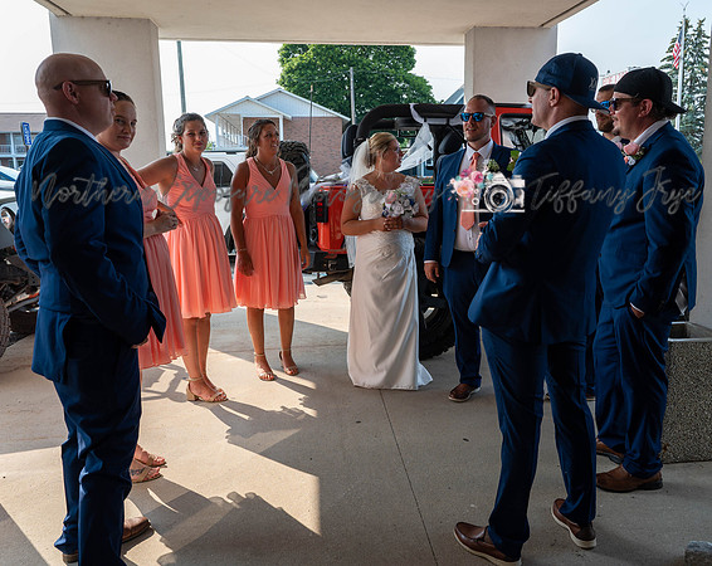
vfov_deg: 50.6
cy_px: 280
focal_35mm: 28
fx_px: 598
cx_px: 381
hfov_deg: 61.4
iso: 110
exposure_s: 1/250
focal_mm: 24
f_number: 5.6
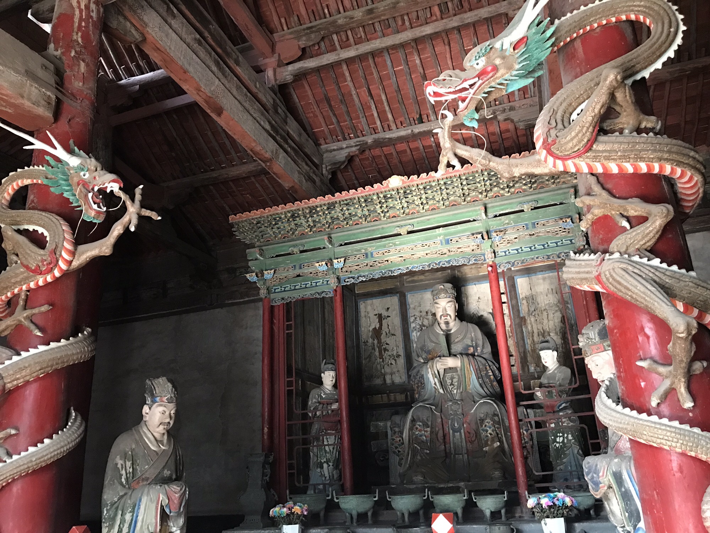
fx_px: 574
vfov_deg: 49.7
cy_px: 266
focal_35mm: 28
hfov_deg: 63.4
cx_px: 355
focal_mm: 3.99
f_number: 1.8
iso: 100
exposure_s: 1/13
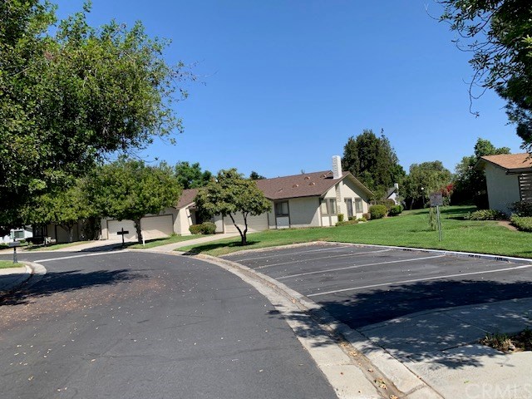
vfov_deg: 53.1
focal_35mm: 26
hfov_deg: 67.3
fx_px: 400
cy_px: 200
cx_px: 266
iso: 25
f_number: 1.8
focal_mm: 4.25
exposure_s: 1/1748
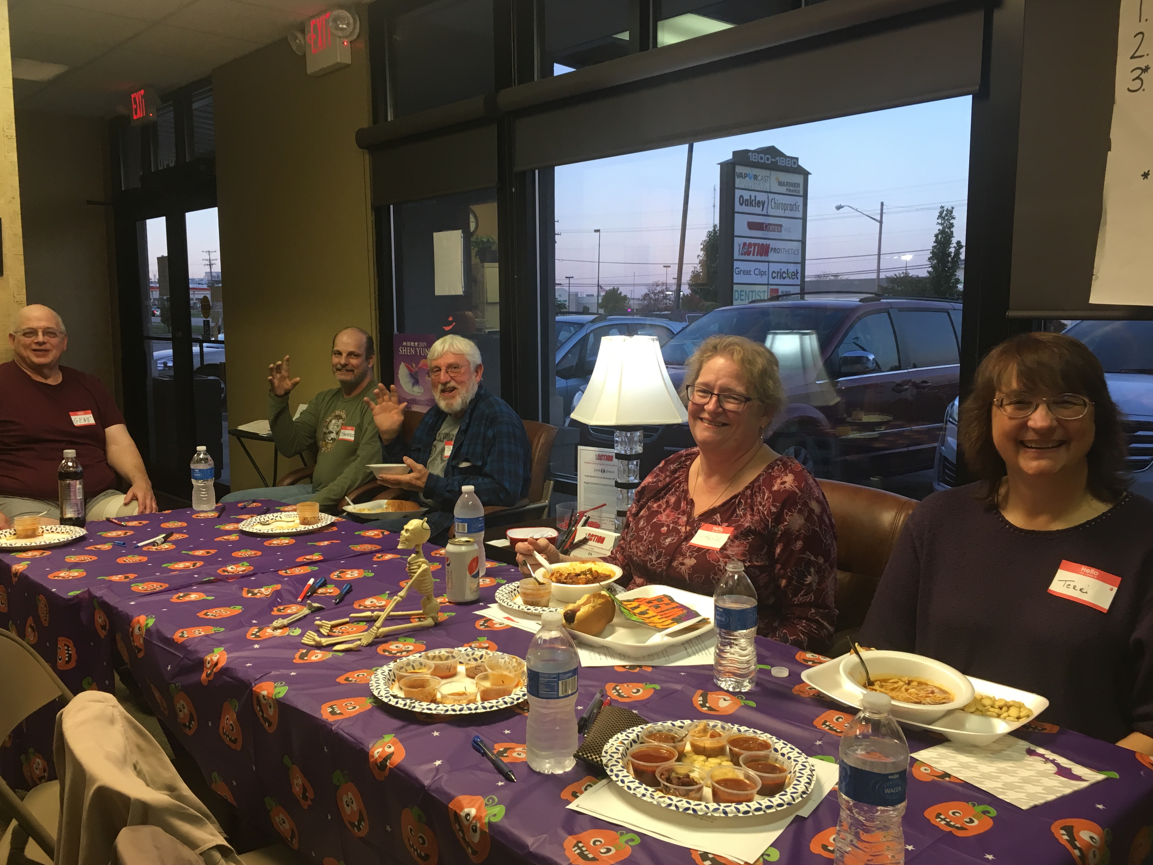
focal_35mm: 30
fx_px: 999
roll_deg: +0.0
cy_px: 431
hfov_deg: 60.0
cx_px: 563
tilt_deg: -7.8
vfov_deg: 46.8
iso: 64
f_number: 2.2
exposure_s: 1/30
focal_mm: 4.15
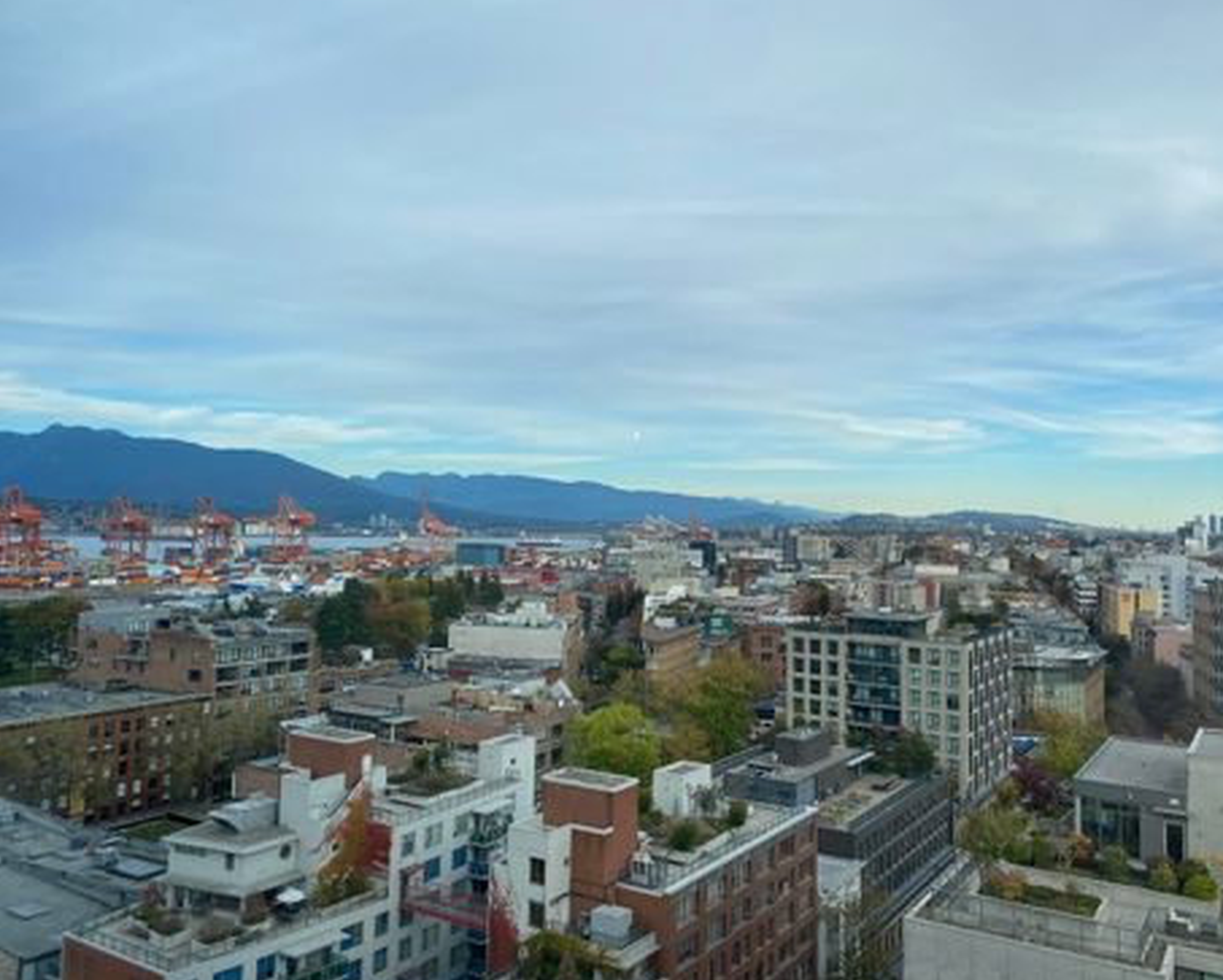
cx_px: 629
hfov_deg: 62.2
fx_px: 1014
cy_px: 485
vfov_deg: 51.6
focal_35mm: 28
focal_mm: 4.25
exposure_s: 1/1206
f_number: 1.8
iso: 32
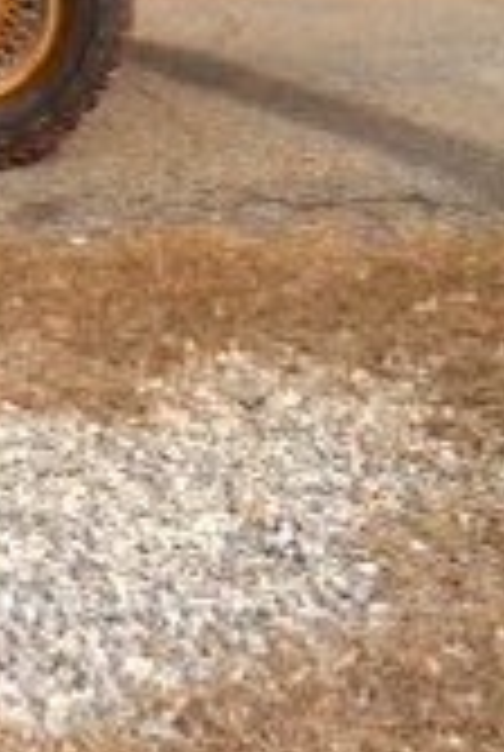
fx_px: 2907
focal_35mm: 139
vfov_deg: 14.1
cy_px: -225
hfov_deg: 9.4
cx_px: -428
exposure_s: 1/754
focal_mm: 3.85
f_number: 2.8
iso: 80
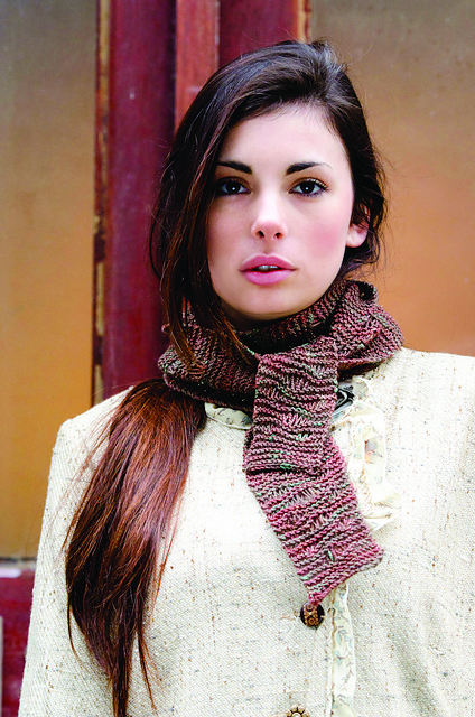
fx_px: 2743
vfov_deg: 14.9
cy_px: 358
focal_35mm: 138
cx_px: 238
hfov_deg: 9.9
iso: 640
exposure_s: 1/250
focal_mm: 92
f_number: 5.6
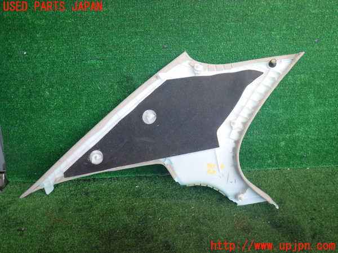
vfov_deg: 46.8
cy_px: 126
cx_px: 169
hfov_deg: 60.0
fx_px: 293
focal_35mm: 30
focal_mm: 5.4
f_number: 2.3
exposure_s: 1/100
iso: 200
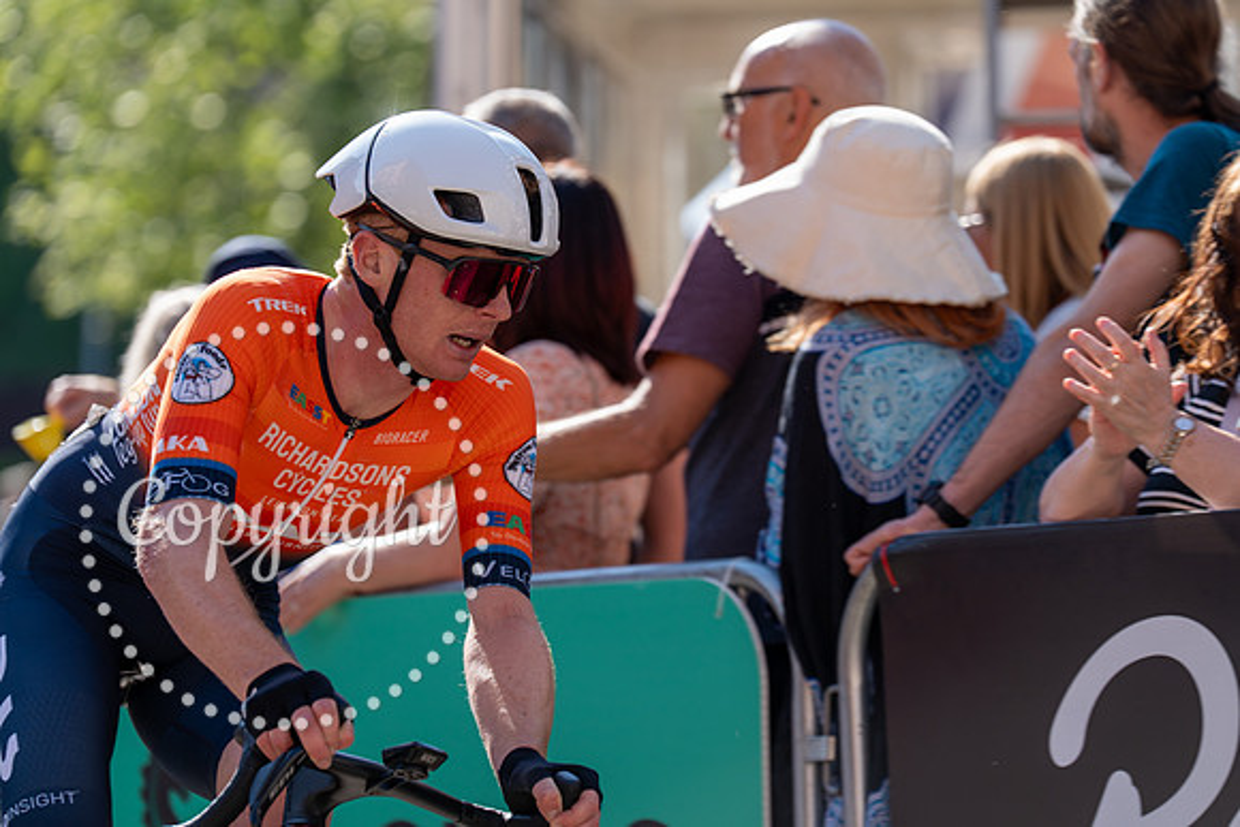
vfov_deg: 7.7
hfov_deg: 11.5
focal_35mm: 178
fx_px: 6132
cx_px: 620
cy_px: 414
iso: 200
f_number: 3.5
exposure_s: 1/1000
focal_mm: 178
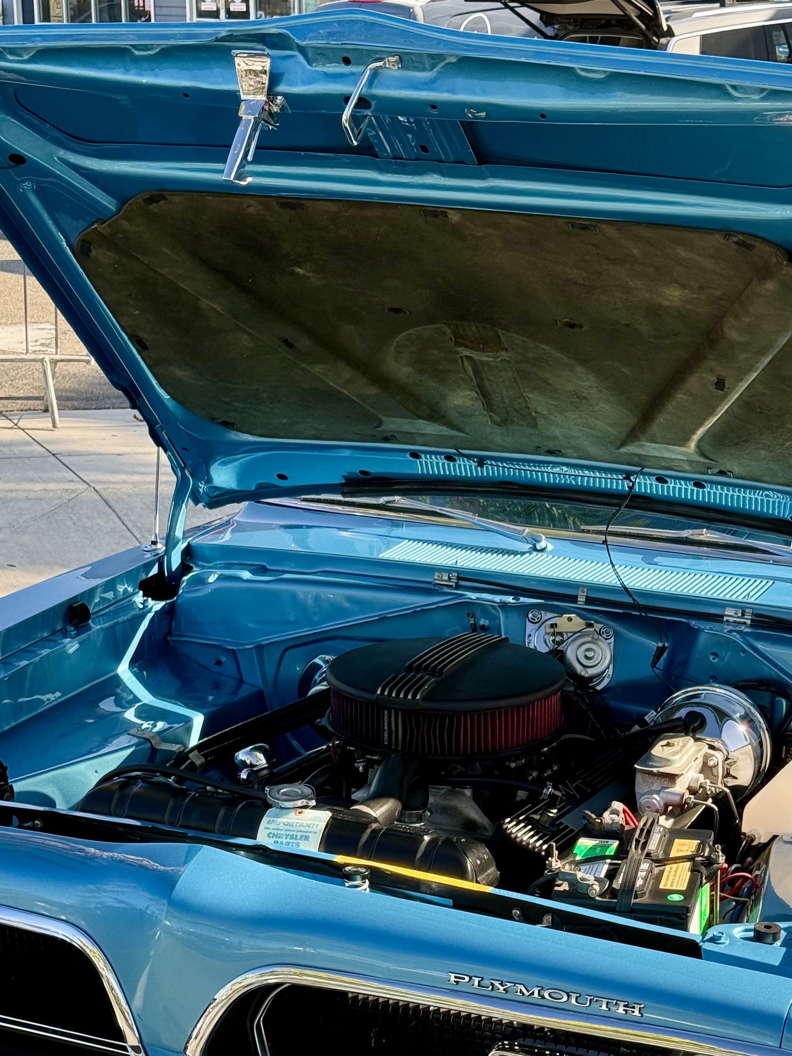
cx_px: 523
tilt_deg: -16.9
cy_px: 702
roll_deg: -0.8
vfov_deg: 27.2
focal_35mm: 71
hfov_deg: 20.7
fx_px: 2166
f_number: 1.78
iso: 80
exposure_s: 1/375
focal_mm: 6.76
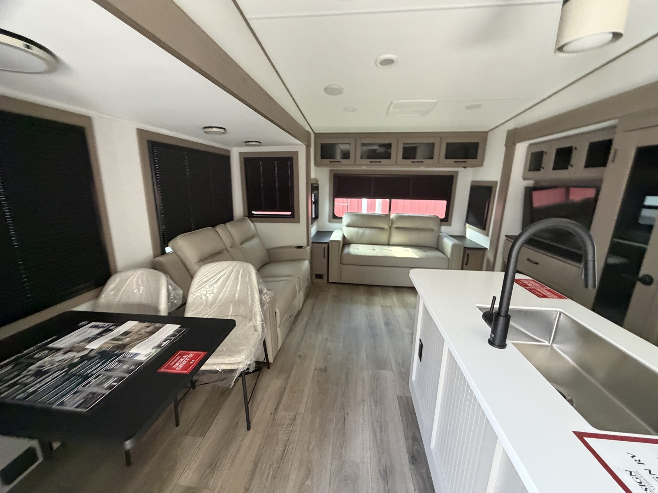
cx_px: 329
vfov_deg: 85.7
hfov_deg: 102.1
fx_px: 266
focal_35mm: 14
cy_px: 246
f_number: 2.2
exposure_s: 1/60
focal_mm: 2.22
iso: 500
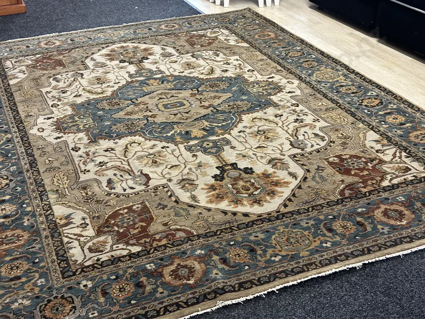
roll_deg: +1.0
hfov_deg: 39.7
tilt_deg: -28.4
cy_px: 160
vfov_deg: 30.3
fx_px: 589
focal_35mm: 48
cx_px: 212
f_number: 1.78
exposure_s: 1/50
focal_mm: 6.86
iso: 200
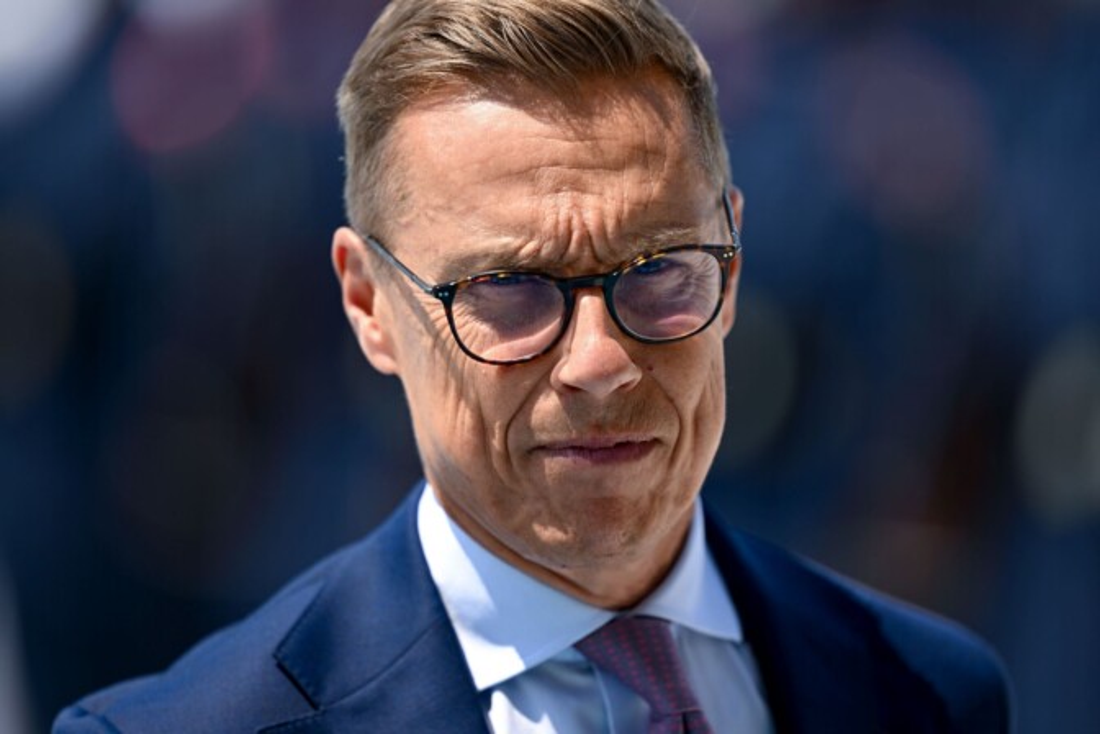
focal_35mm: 400
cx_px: 550
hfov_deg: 5.2
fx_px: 12221
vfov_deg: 3.4
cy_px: 367
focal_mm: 400
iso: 100
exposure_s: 1/1600
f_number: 2.8
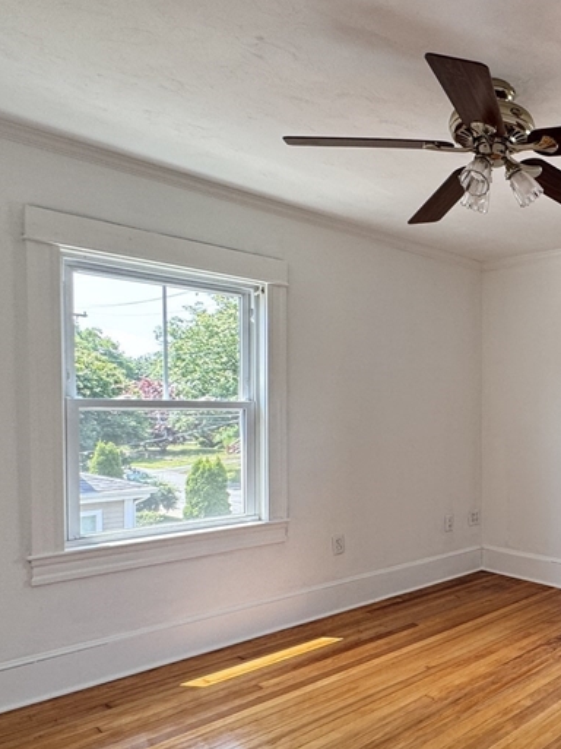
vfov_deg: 63.2
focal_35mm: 28
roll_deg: +0.0
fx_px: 605
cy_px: 424
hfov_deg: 42.5
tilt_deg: -1.1
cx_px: 568
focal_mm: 2.22
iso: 100
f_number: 2.2
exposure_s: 1/99
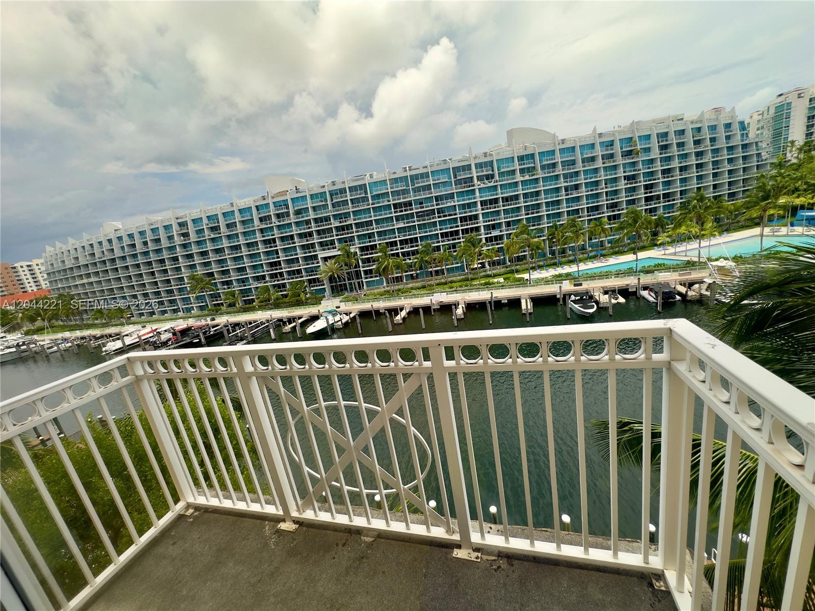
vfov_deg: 85.7
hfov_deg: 102.1
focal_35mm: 14
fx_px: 330
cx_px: 408
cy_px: 306
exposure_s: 1/711
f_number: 2.2
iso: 40
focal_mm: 2.22
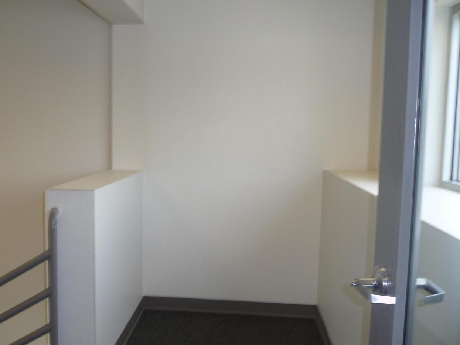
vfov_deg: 38.7
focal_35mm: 37
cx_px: 200
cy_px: 180
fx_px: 492
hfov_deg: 50.0
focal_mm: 5.3
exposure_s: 1/40
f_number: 3.5
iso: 100
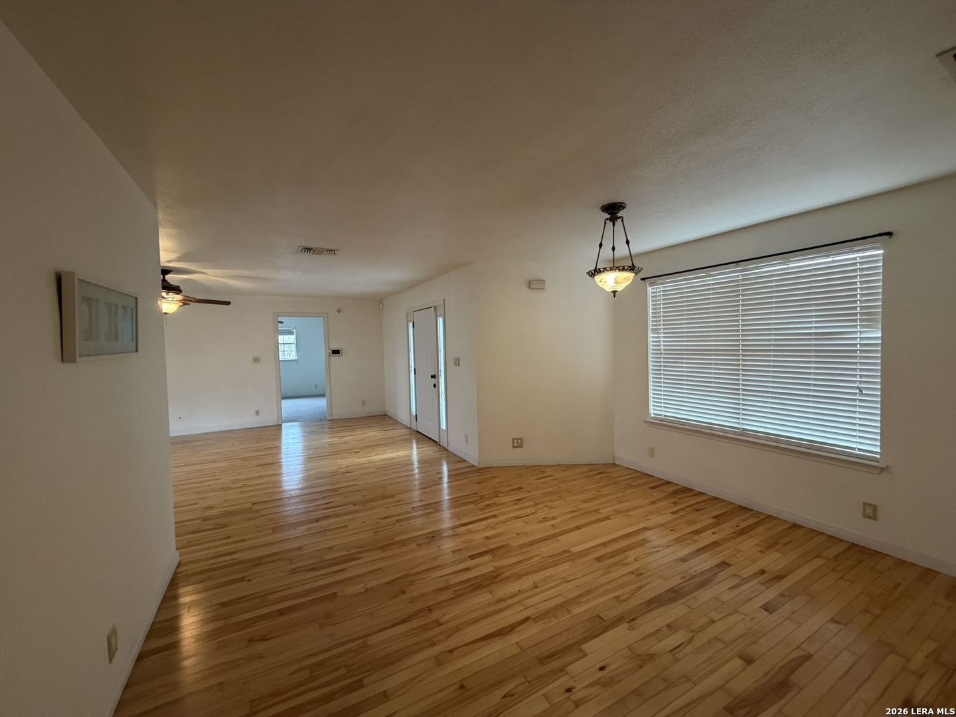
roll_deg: +1.9
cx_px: 478
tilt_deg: -3.3
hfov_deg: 102.1
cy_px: 358
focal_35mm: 14
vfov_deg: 85.7
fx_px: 387
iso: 320
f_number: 2.2
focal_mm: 2.22
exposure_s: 1/60
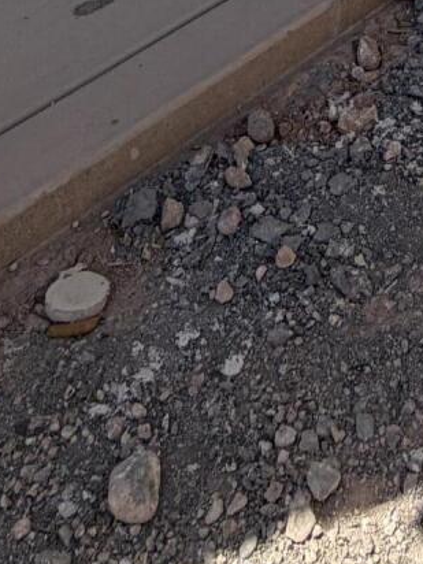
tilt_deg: +2.7
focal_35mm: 68
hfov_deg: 20.5
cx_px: 483
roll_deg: -0.3
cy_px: -638
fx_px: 1108
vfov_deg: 17.4
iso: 32
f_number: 2.2
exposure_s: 1/770
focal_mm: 2.22
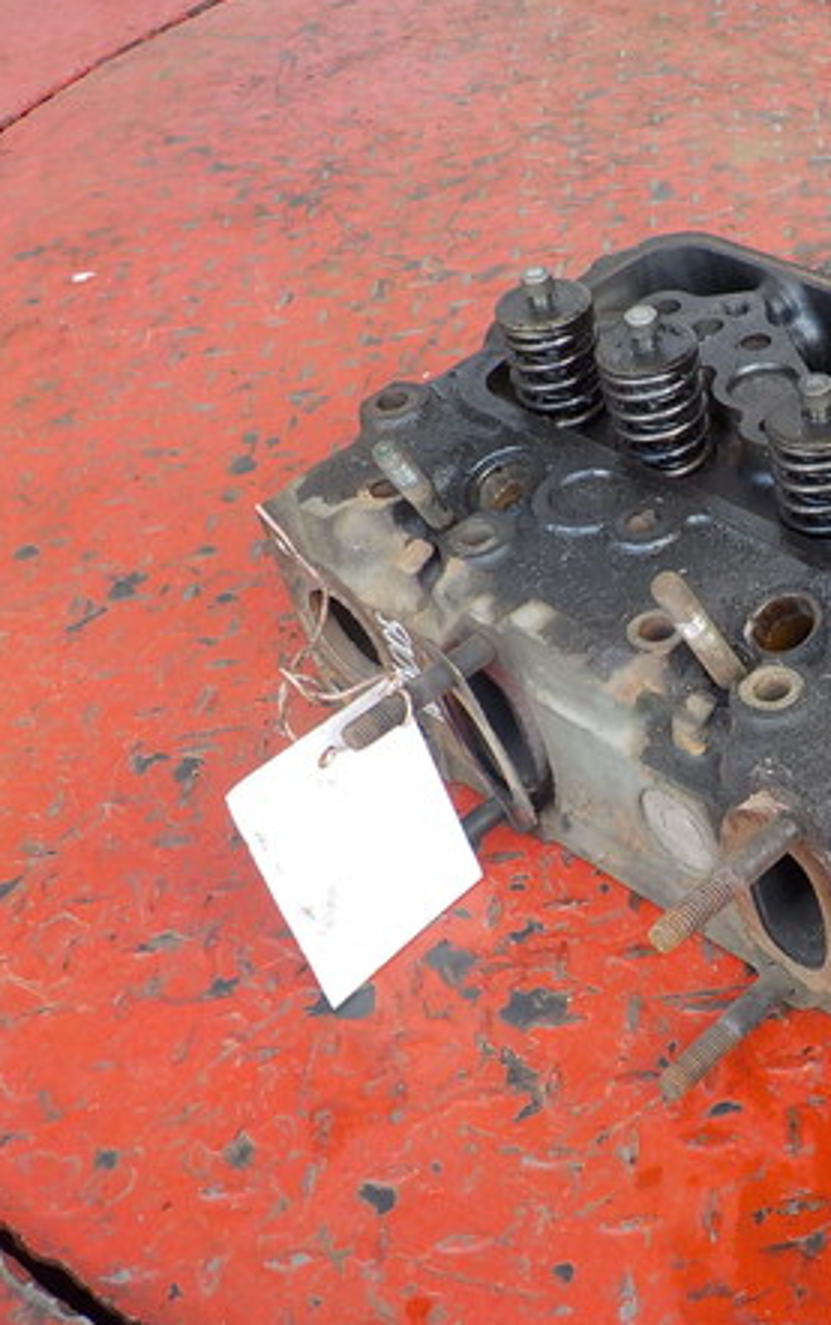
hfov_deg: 26.4
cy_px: 660
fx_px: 1664
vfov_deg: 43.5
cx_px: 855
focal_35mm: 46
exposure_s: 1/30
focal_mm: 4.1
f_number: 3.3
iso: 125
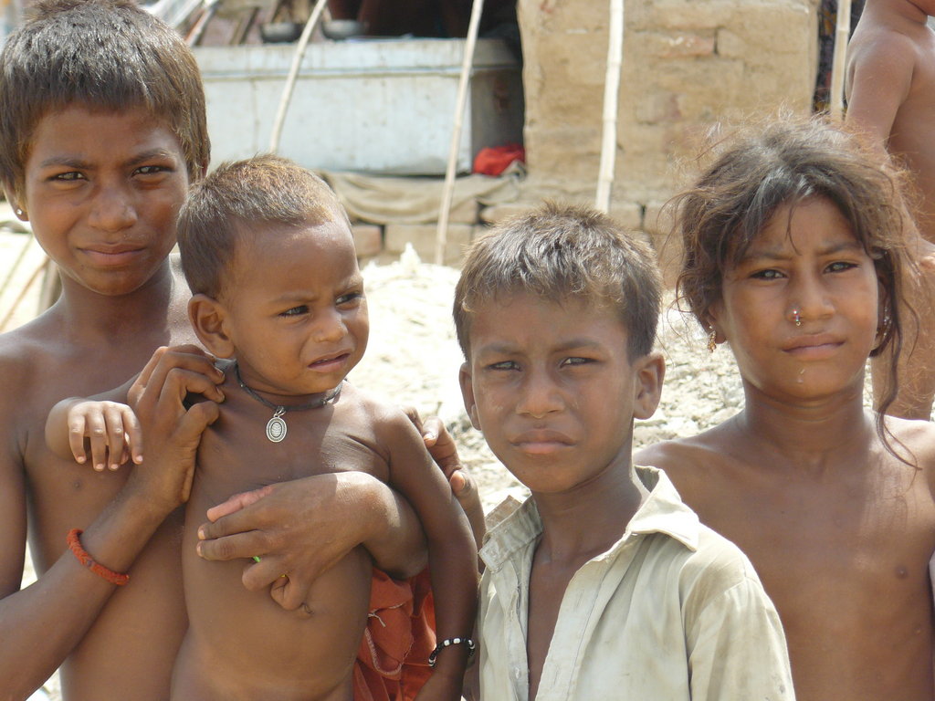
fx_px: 5348
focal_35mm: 198
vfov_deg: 7.5
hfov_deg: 10.0
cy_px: 350
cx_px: 468
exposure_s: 1/200
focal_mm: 32.9
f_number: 4
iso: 100
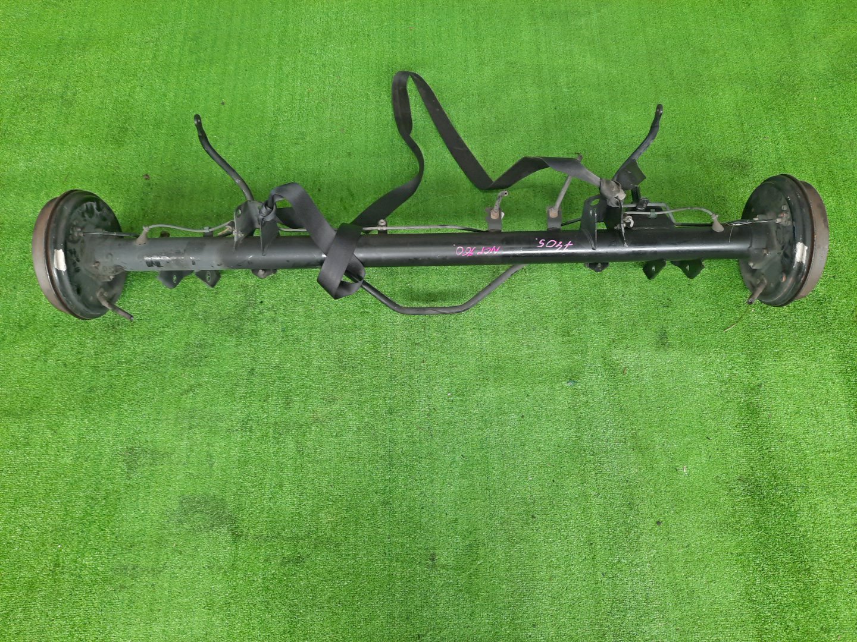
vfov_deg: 54.9
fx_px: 619
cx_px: 428
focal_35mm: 25
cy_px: 321
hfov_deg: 69.4
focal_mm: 4.6
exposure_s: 1/50
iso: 148
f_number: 2
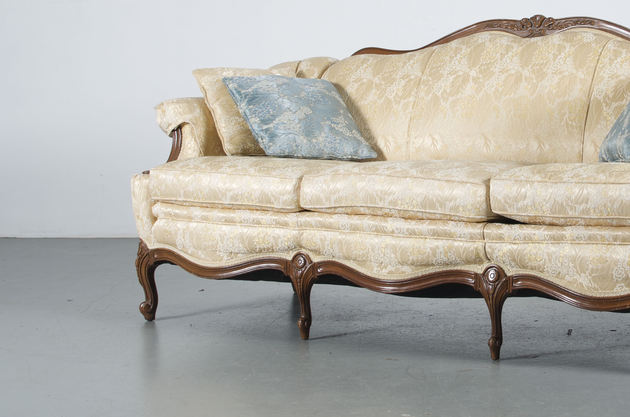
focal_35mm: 79
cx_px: 470
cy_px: 137
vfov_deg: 17.2
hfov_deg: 25.5
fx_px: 1375
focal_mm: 35
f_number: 6.3
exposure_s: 1/125
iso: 100
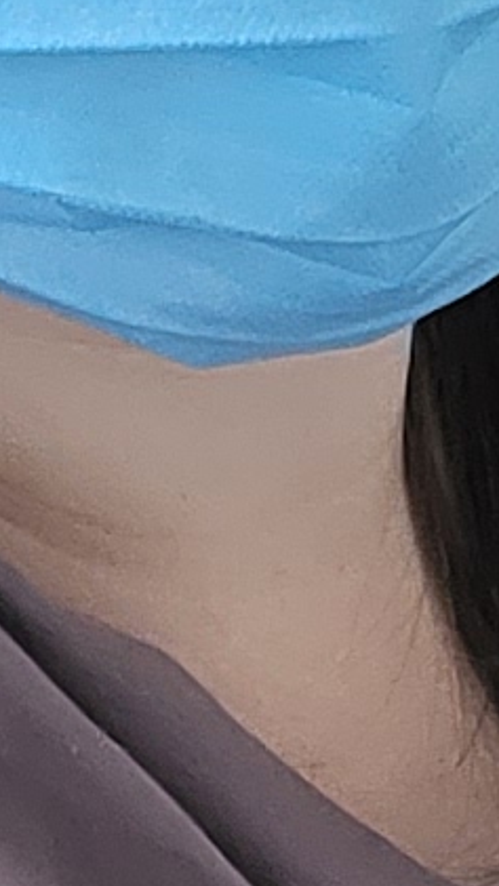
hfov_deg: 4.5
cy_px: 724
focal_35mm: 269
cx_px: 703
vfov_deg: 8.0
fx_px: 6324
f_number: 1.8
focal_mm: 5.4
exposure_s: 1/50
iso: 640
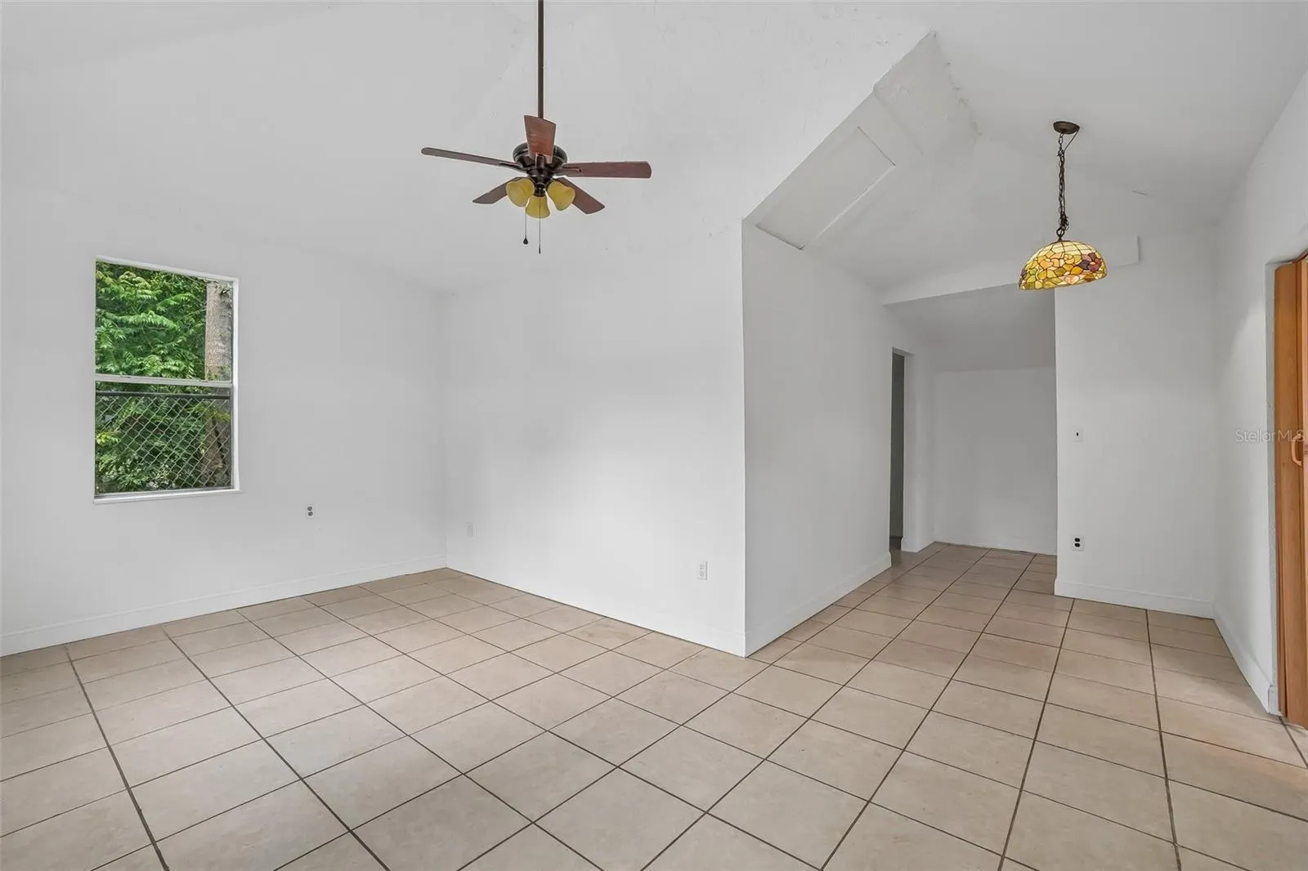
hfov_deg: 100.4
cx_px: 654
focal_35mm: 15
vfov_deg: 77.3
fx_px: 545
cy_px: 436
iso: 400
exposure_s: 1/30
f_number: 8
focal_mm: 10
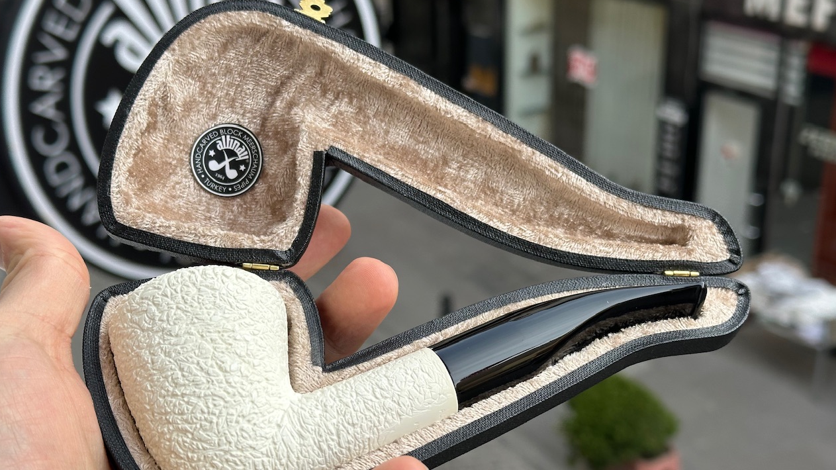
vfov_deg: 22.6
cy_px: 258
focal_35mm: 53
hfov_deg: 39.2
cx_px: 414
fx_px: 1175
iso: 64
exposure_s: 1/448
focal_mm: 6.86
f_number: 1.78
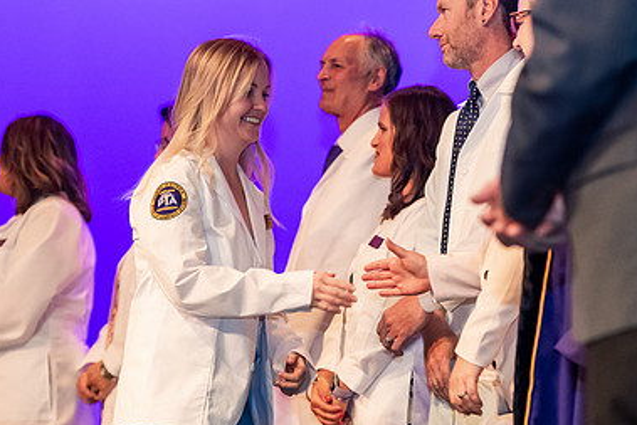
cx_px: 373
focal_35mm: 153
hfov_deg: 13.4
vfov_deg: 9.0
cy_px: 204
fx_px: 2708
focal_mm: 100
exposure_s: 1/200
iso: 2500
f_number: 3.5
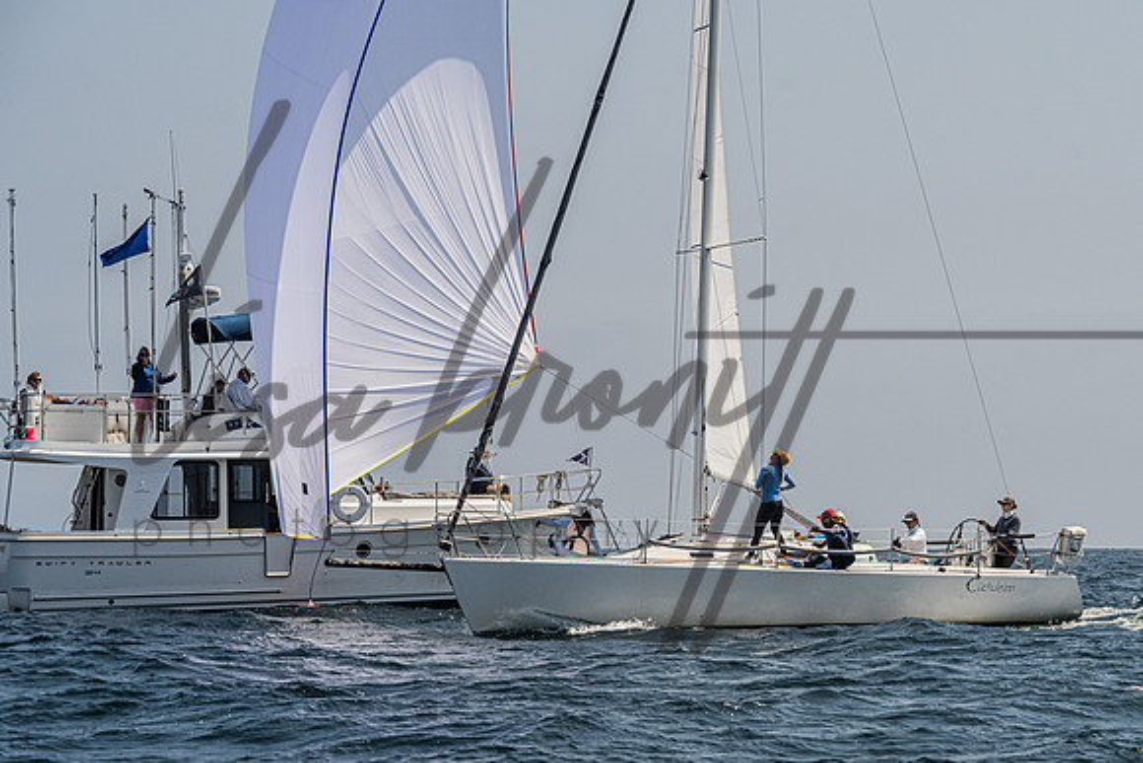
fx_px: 5086
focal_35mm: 160
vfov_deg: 8.6
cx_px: 729
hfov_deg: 12.8
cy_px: 442
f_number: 10
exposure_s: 1/3200
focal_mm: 125
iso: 1250
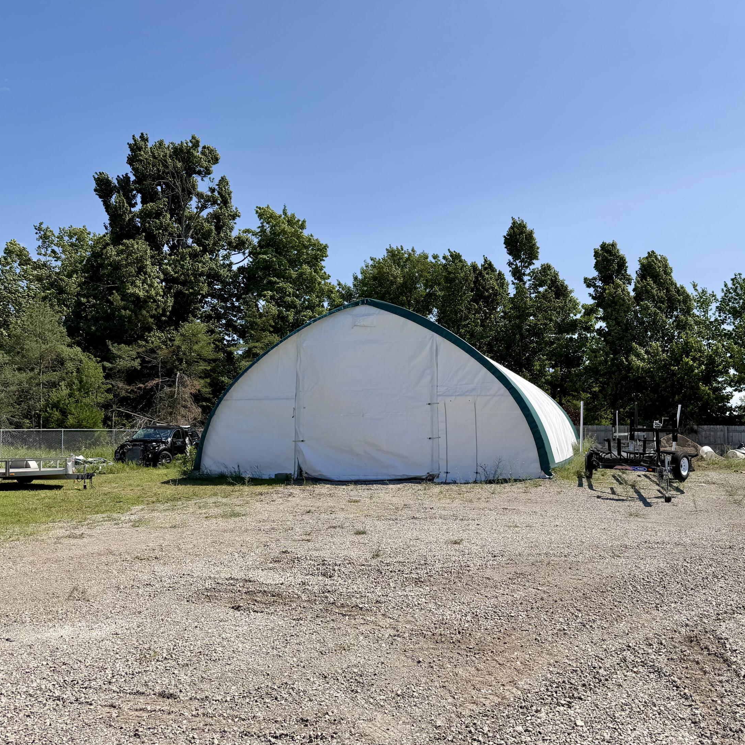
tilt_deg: +4.1
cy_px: 375
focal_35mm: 29
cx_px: 464
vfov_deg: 55.6
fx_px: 706
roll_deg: -0.2
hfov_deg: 55.0
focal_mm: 6.76
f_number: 1.78
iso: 80
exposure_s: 1/6711
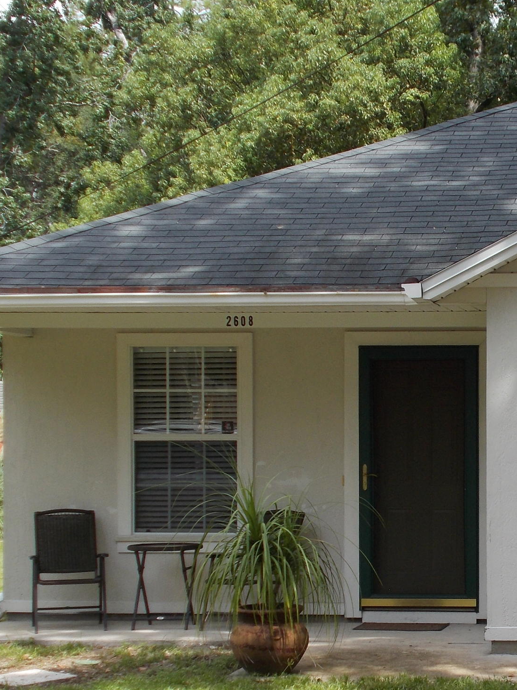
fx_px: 1792
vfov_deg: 21.7
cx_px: 537
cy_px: 471
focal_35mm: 90
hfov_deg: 16.0
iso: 80
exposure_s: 1/320
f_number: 4.2
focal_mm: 7.9
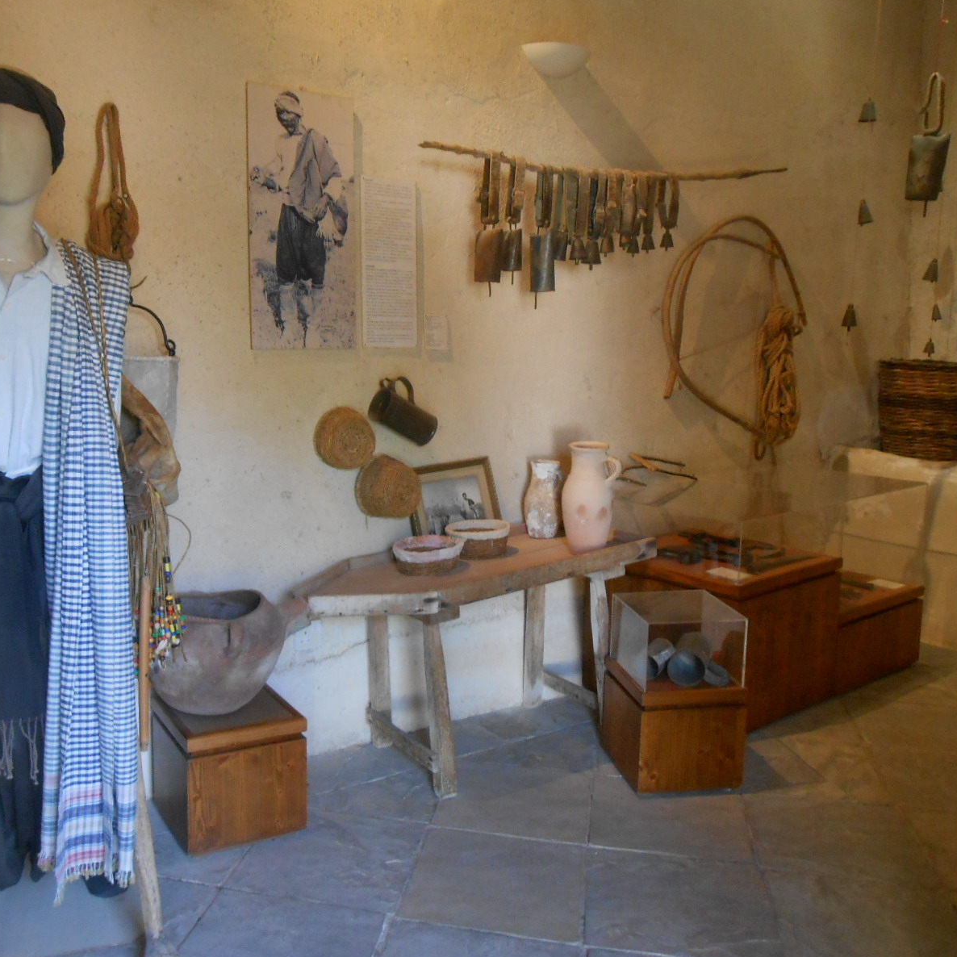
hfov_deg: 52.3
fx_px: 970
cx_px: 409
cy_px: 478
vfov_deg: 52.5
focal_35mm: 31
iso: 400
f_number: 3.5
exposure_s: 1/30
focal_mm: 4.6
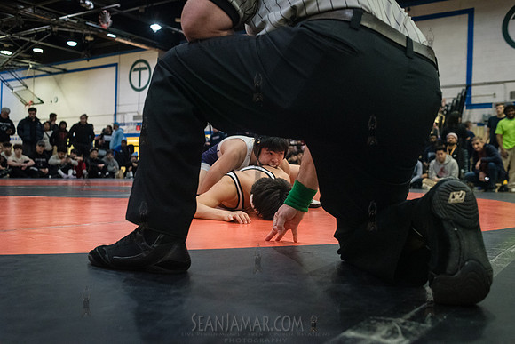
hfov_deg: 54.4
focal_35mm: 35
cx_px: 258
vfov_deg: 37.9
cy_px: 172
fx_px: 501
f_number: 4
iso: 8000
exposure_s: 1/400
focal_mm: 35
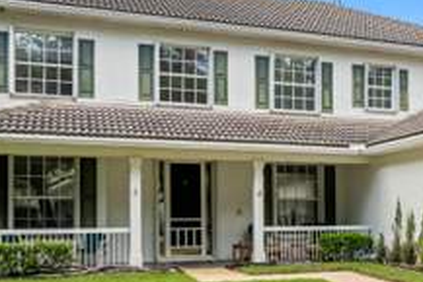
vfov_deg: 25.6
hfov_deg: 35.9
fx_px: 623
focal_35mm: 53
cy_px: 140
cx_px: 353
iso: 800
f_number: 7.1
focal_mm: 24
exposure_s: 1/100
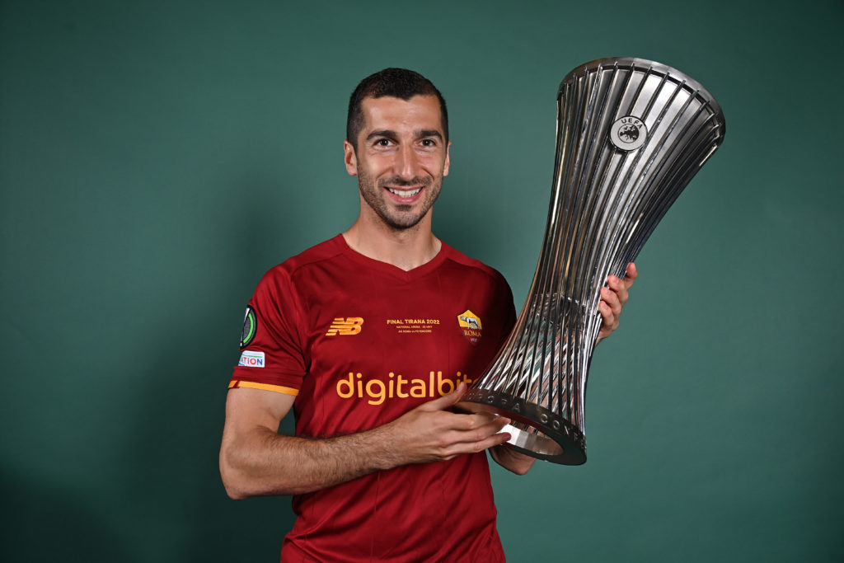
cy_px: 282
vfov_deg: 37.9
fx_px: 821
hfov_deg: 54.4
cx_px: 422
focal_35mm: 35
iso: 200
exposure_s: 1/200
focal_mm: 35
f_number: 5.6
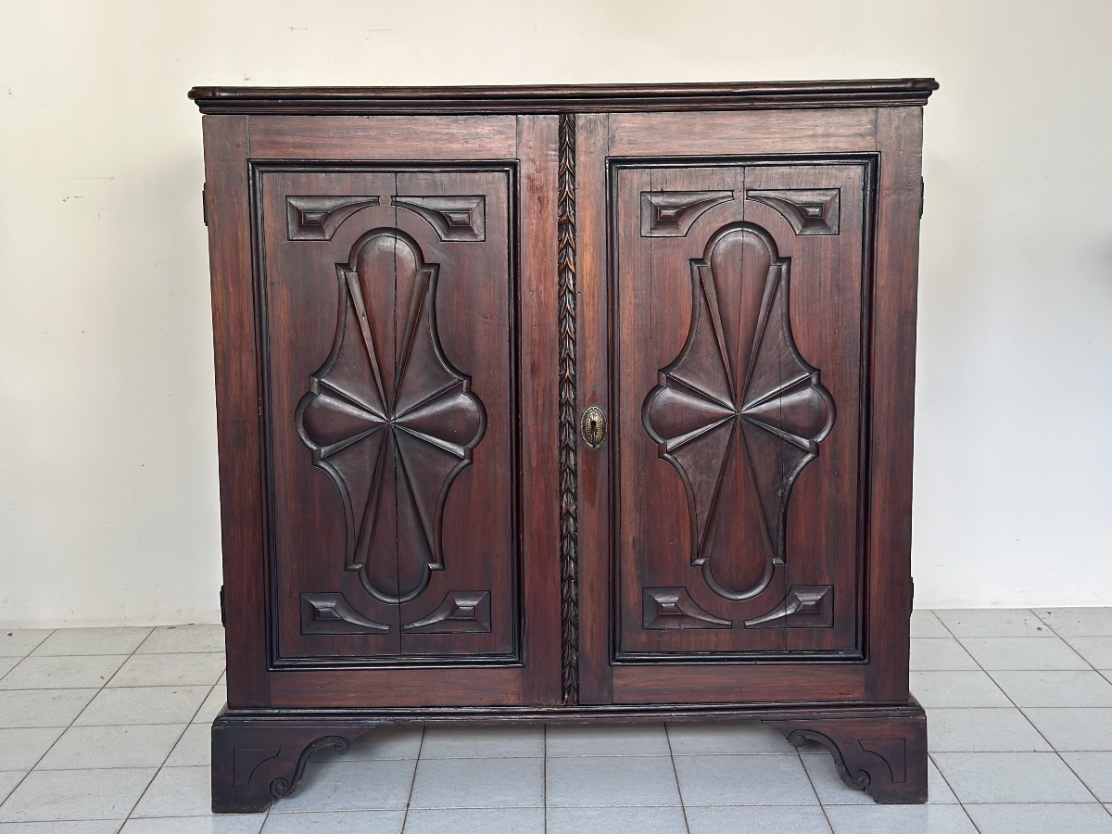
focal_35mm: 48
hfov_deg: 39.7
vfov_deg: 30.3
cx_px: 556
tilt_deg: -9.0
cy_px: 417
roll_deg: +1.6
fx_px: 1542
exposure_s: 1/50
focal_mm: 6.86
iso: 160
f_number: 1.78
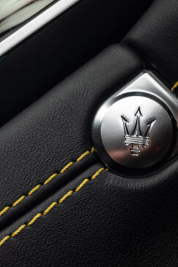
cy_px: 176
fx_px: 2089
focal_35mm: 282
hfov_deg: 4.9
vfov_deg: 7.3
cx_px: 117
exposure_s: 1/6
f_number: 4
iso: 200
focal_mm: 90
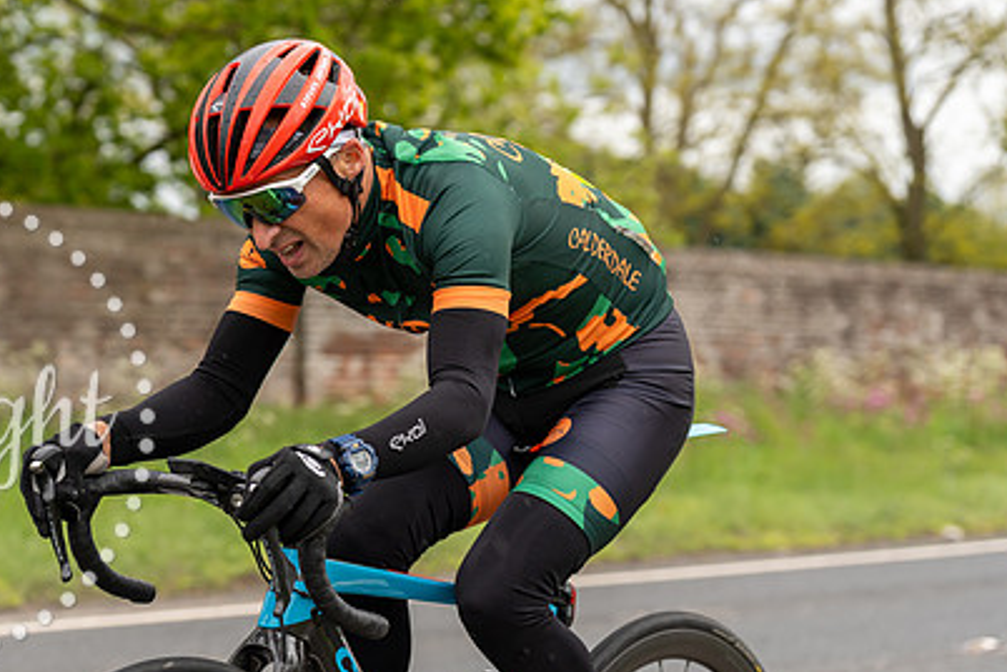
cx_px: 308
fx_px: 2825
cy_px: 292
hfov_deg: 20.1
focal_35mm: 101
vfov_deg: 13.5
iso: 320
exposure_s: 1/1000
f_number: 3.5
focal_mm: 70
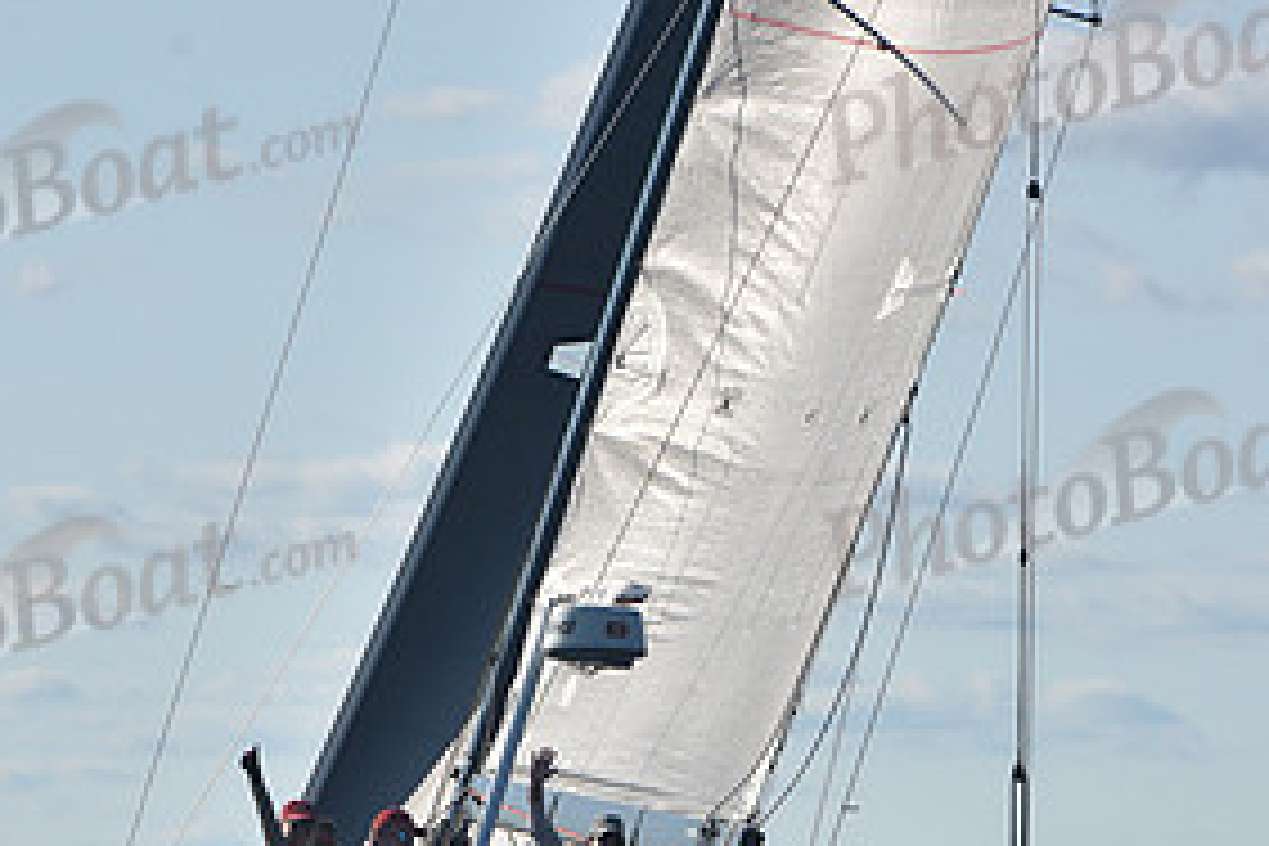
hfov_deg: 5.0
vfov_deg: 3.3
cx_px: 594
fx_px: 14522
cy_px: 781
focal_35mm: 412
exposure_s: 1/640
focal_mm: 200
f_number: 8
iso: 250
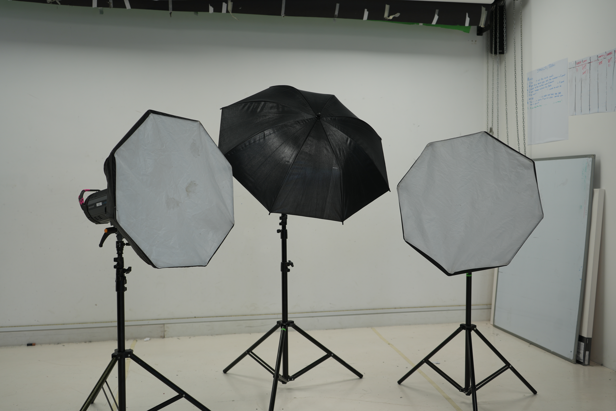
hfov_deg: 58.7
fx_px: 548
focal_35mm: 32
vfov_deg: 41.1
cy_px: 206
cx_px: 308
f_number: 4
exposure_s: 1/50
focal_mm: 32
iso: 100
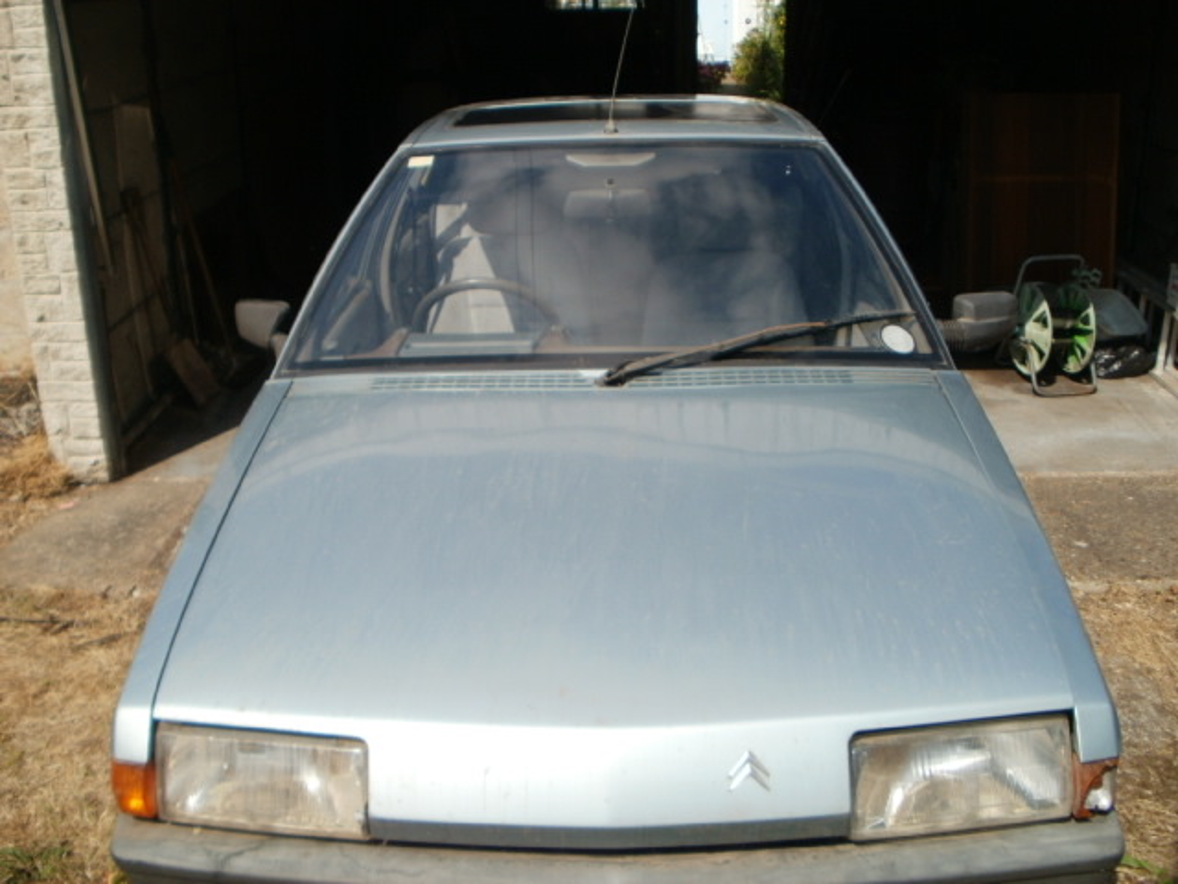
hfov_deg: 51.4
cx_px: 589
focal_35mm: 36
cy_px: 442
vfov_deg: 39.7
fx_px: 1225
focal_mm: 6.3
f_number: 3.5
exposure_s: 1/1250
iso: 100
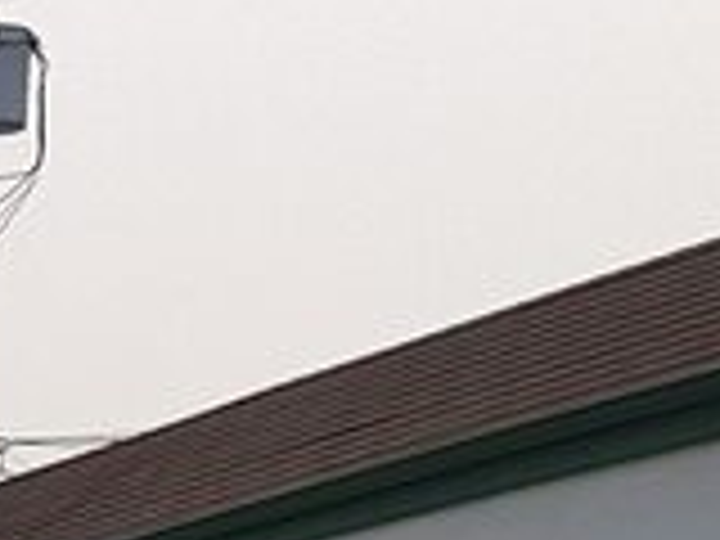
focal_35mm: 156
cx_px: -562
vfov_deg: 8.7
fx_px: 3245
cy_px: 1282
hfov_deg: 11.7
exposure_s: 1/3312
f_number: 1.7
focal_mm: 4.2
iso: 40
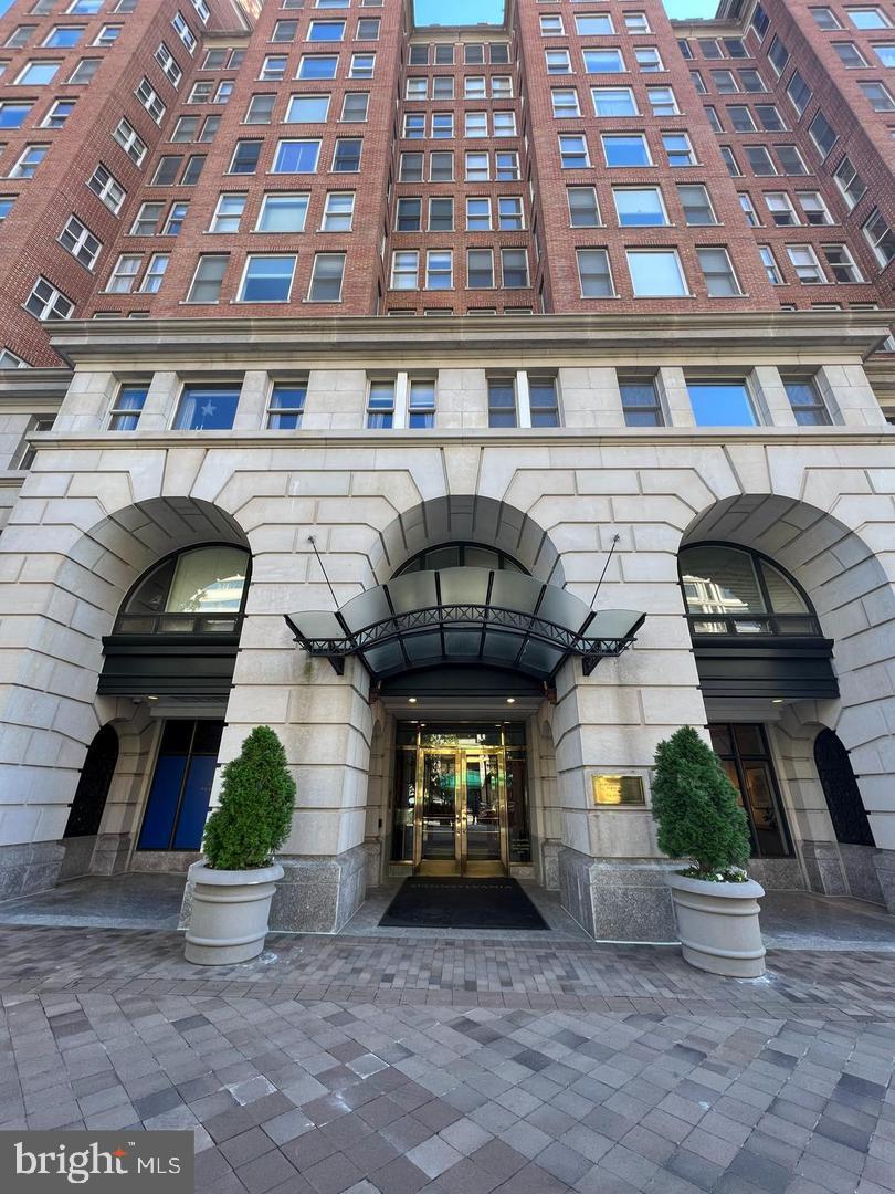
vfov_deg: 106.2
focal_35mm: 13
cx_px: 448
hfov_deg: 89.9
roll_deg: -0.2
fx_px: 448
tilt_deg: +23.8
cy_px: 597
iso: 40
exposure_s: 1/99
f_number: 1.8
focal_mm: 1.57
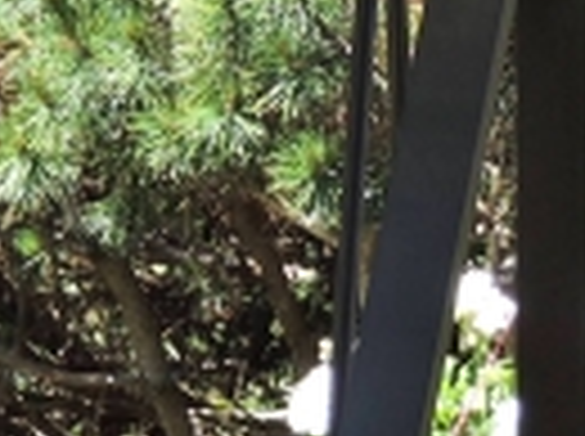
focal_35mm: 431
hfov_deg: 4.6
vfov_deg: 3.4
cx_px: -468
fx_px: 7270
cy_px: 921
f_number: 3.9
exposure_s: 1/320
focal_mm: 12.5
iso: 100
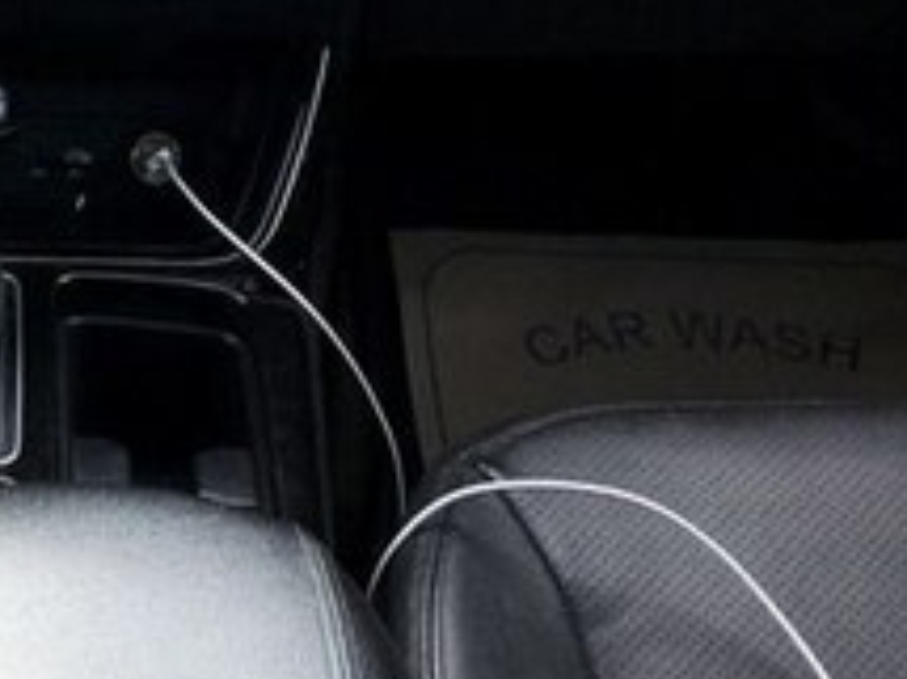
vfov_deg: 15.3
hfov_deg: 21.3
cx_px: 25
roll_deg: -1.4
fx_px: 2331
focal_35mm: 89
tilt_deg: -16.4
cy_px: -340
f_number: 2.2
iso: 25
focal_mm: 4.15
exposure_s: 1/100
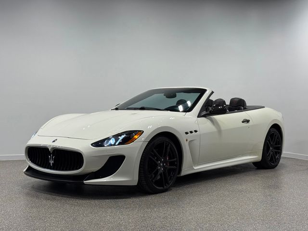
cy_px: 116
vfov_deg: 30.3
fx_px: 427
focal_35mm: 48
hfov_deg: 39.7
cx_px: 154
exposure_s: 1/487
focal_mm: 6.76
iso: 64
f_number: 1.78
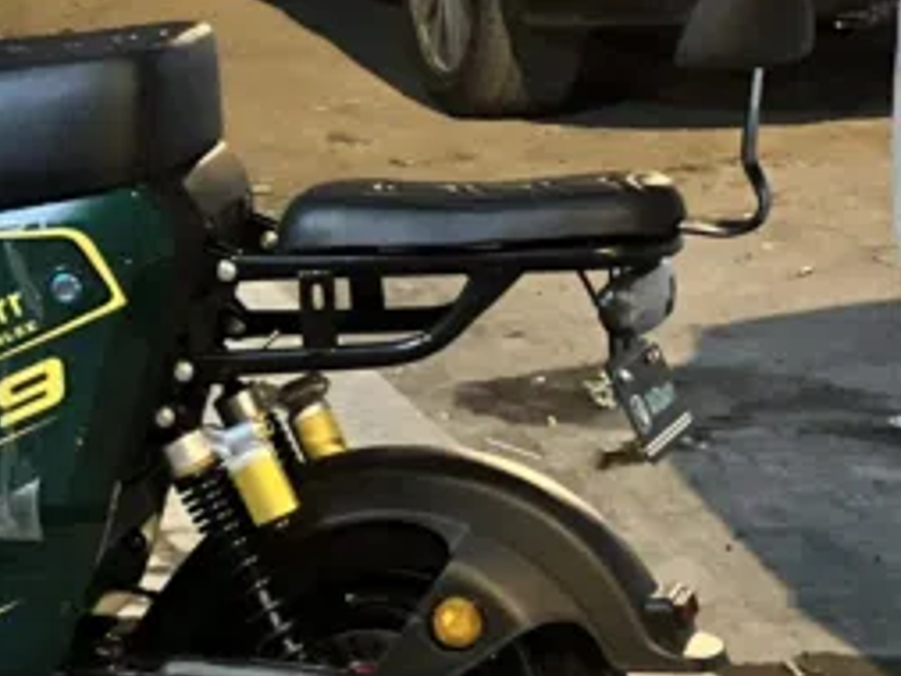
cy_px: 381
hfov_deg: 10.0
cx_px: -96
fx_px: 5078
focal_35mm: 195
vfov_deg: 7.6
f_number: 2.8
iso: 1000
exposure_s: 1/14
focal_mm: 9
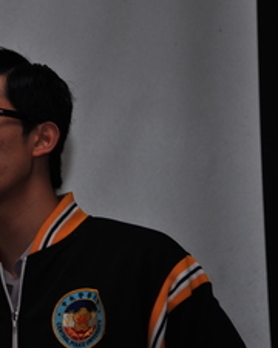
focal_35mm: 200
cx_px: 12
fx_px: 2057
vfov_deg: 9.7
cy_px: 145
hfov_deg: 7.7
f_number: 5.3
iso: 320
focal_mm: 80
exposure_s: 1/60
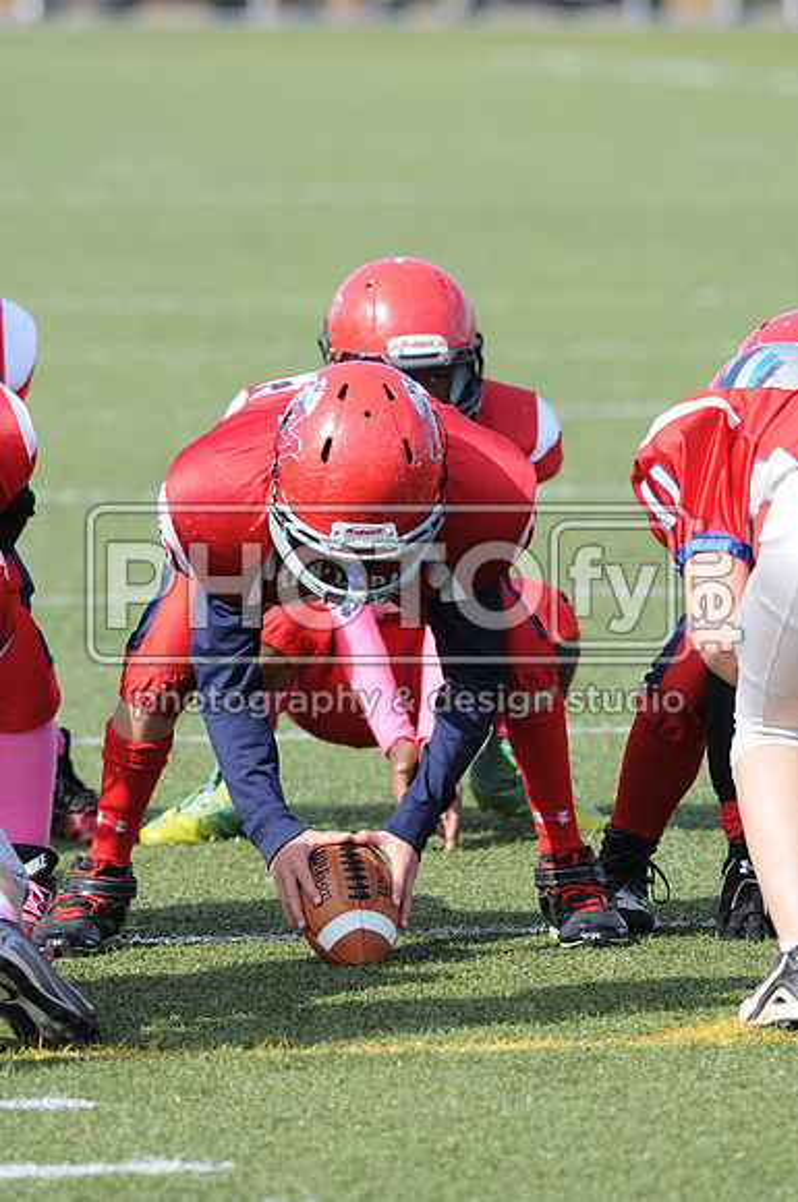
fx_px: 15006
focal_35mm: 450
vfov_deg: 4.6
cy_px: 601
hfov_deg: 3.0
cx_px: 399
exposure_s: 1/500
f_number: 5.6
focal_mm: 300
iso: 200
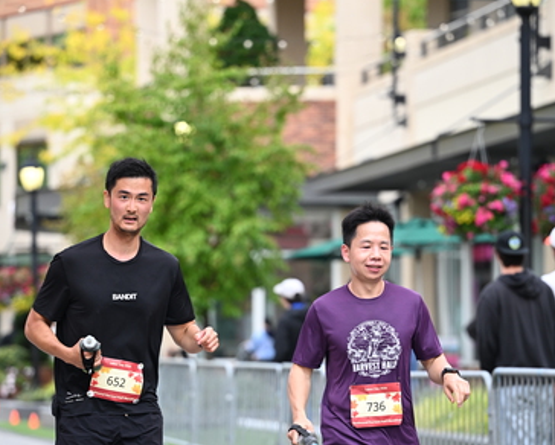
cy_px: 290
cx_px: 277
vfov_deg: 9.1
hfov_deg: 11.3
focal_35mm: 170
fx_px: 2795
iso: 640
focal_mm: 120
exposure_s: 1/1250
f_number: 2.8
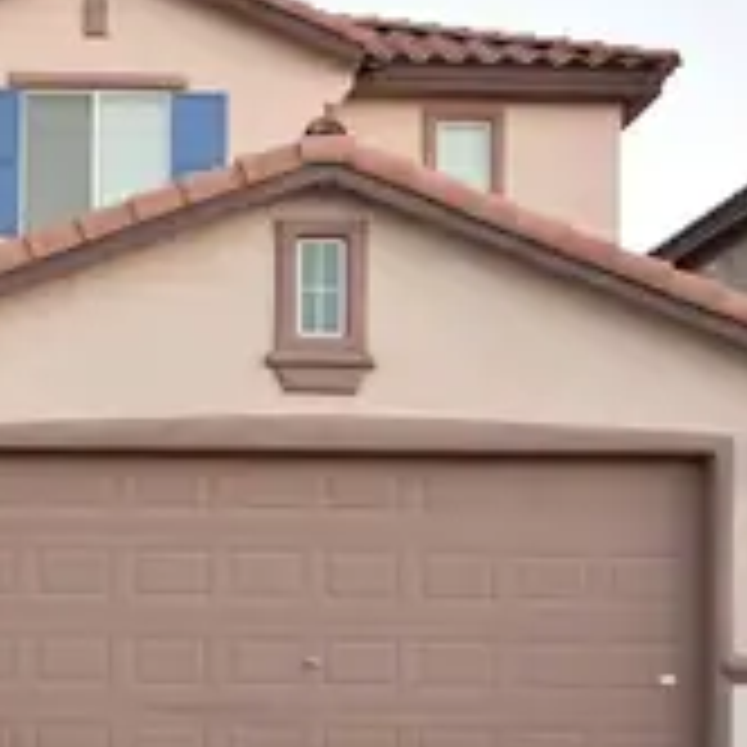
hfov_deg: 21.3
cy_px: 484
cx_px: 122
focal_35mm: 80
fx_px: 1953
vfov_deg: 21.6
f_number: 5
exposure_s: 1/100
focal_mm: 26
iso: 400
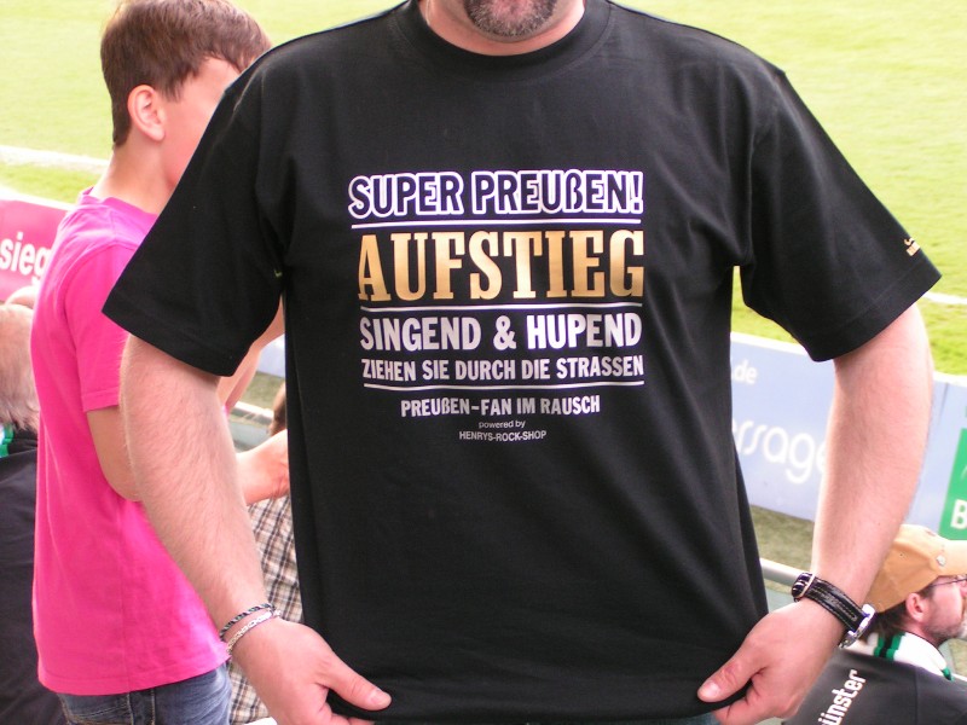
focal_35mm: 82
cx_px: 484
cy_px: 362
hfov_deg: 23.8
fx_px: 2291
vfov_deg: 18.0
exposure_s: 1/100
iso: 100
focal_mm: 12.6
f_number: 3.2
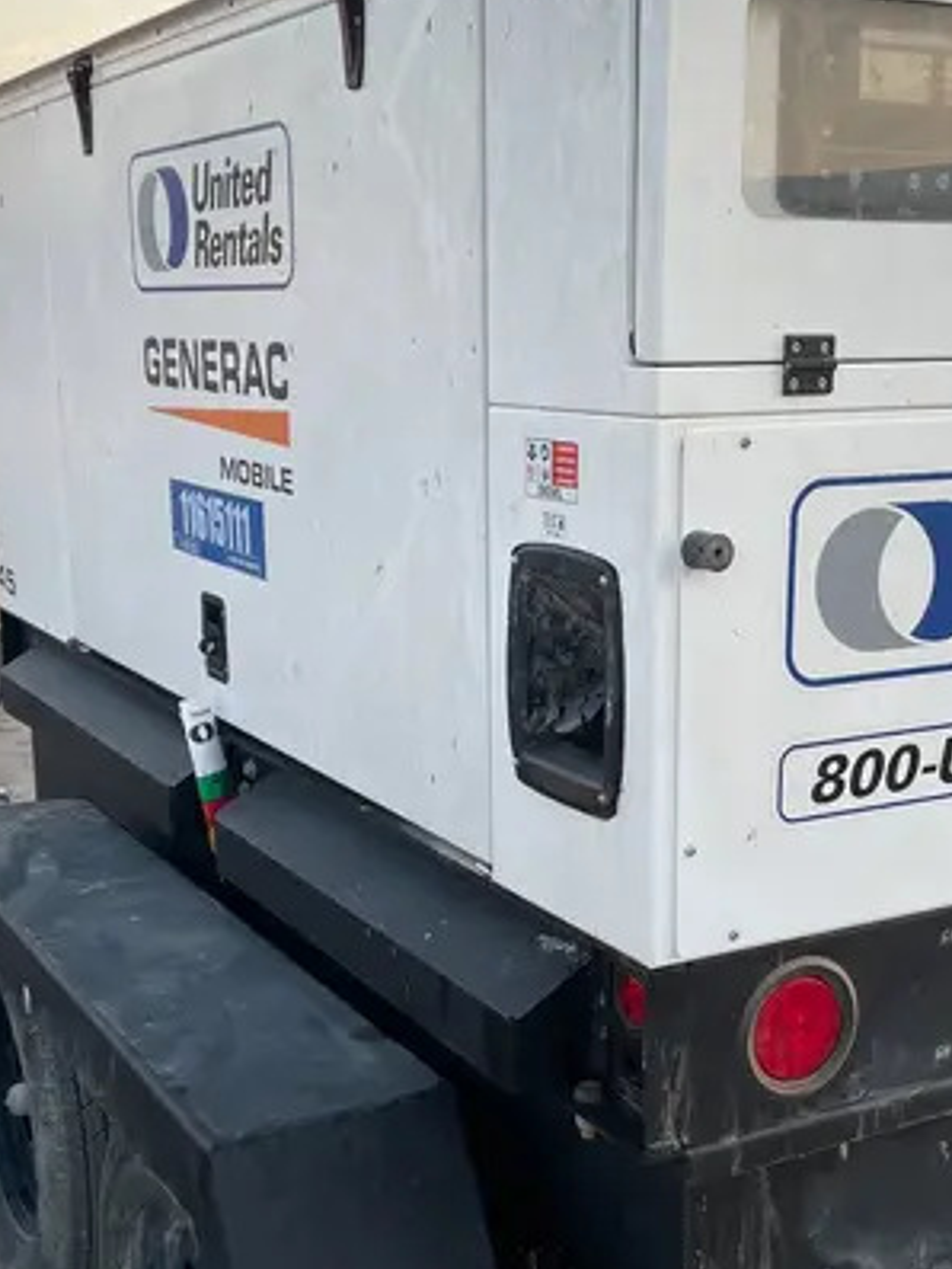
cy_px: 740
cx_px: 537
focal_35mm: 48
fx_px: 1759
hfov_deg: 30.2
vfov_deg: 39.5
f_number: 1.6
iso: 32
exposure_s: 1/217
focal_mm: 4.2
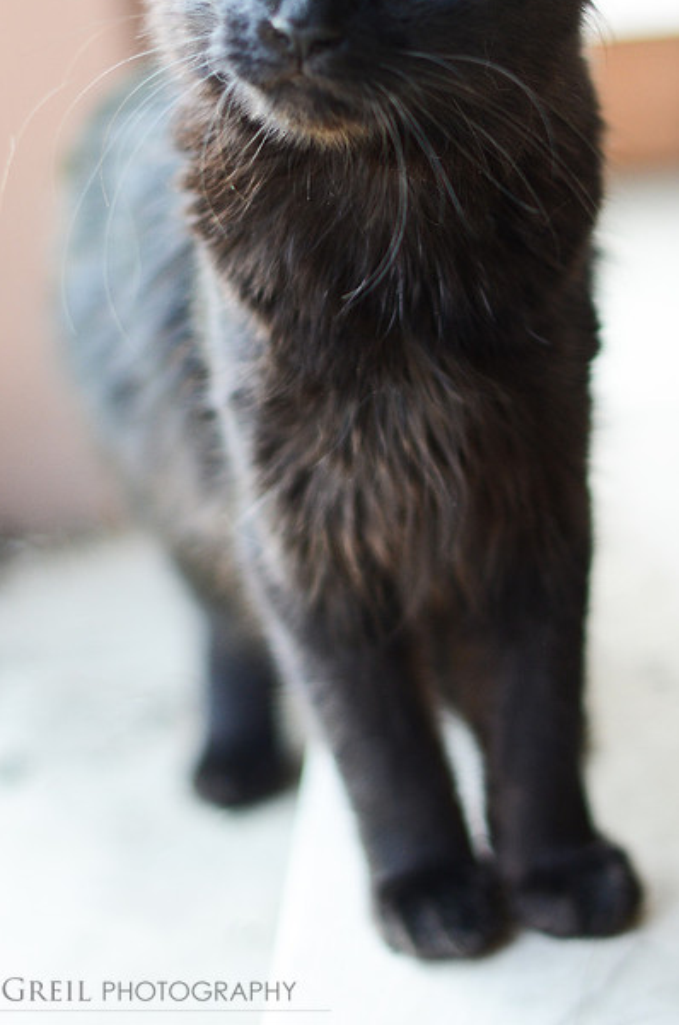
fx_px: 3013
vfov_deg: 19.2
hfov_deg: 12.9
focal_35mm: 106
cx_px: 351
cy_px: 331
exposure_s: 1/400
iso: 320
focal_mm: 50
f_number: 1.8
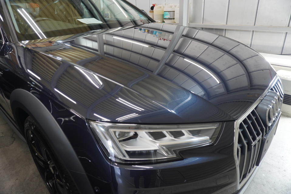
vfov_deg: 53.2
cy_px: 97
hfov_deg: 73.7
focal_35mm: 24
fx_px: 194
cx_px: 146
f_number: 3.5
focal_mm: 16
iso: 160
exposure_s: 1/30
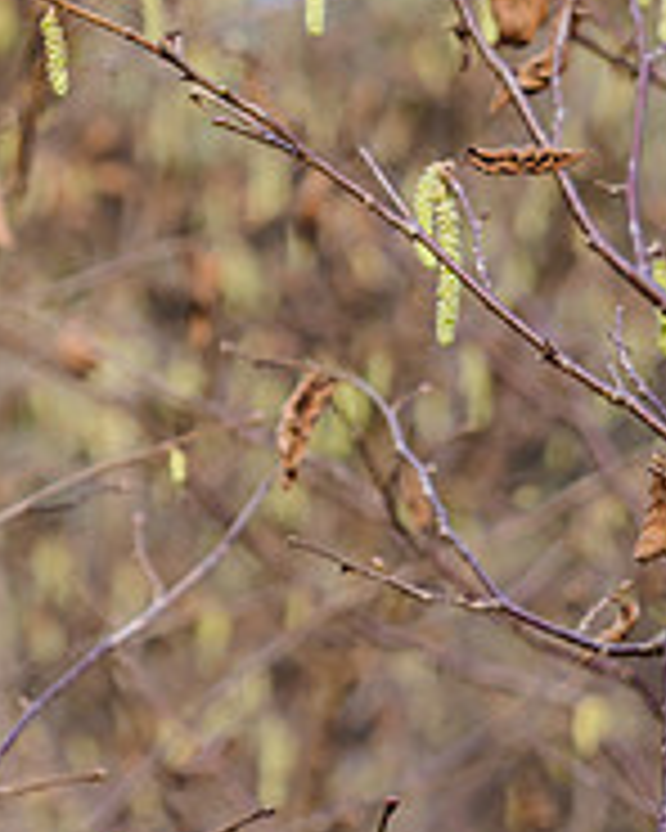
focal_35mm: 272
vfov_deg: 7.1
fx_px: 6702
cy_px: 40
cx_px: -53
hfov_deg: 5.7
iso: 200
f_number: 2.8
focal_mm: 43
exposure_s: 1/250
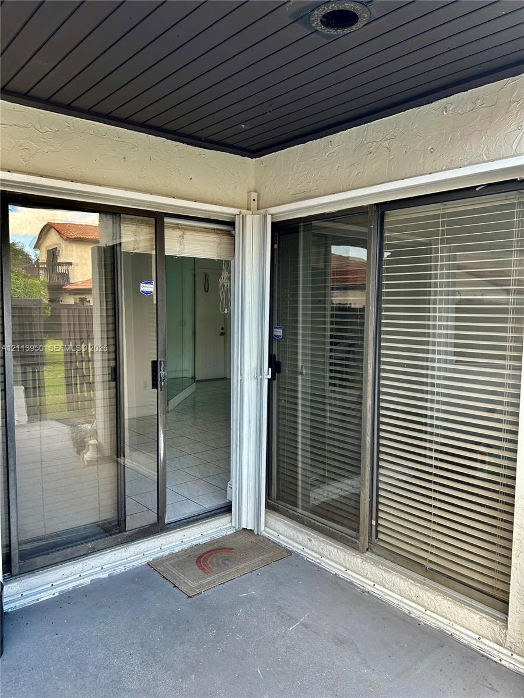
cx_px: 262
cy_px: 349
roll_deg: -1.5
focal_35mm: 26
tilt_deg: -5.5
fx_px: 525
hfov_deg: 53.1
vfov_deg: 67.3
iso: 50
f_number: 1.5
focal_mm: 5.7
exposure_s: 1/121
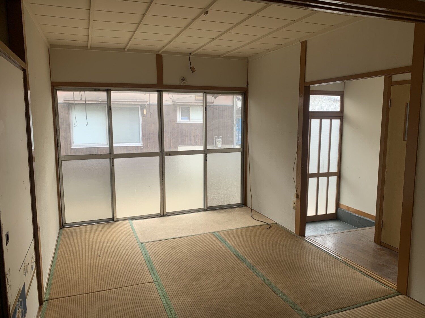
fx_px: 319
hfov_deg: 67.3
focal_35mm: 26
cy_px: 159
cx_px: 212
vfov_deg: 53.1
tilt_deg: -8.6
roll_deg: +0.5
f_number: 1.8
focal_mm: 4.25
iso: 32
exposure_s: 1/121
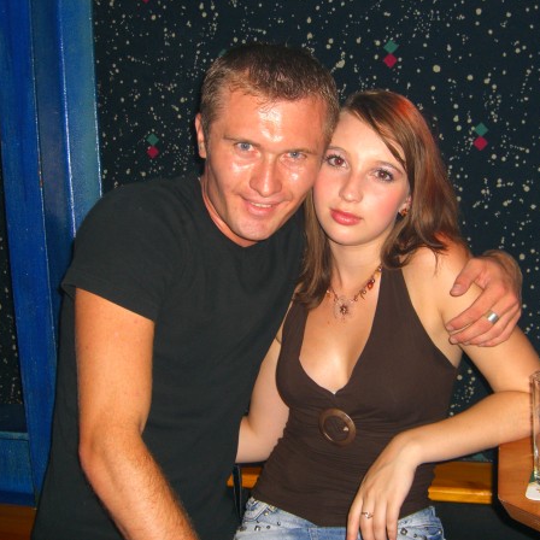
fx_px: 794
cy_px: 270
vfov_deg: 37.6
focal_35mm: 45
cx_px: 322
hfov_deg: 37.4
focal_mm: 7.9
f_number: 2.8
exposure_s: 1/60
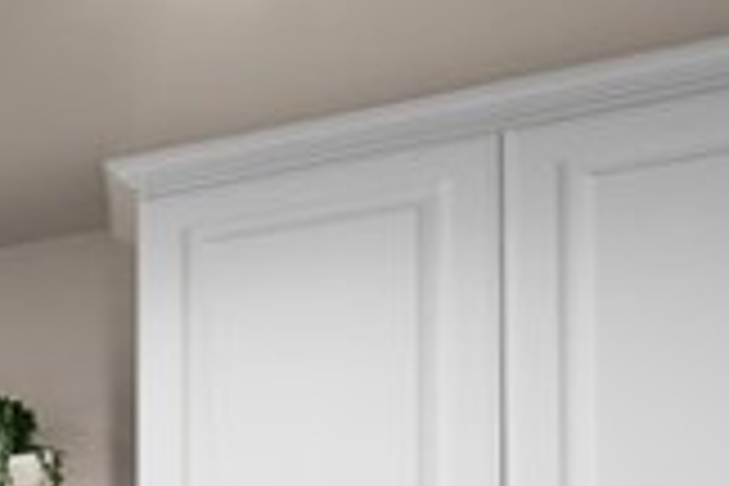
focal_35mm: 76
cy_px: 808
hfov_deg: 15.1
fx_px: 1539
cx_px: -1022
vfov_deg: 15.9
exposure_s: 1/3
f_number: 8
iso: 320
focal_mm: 12
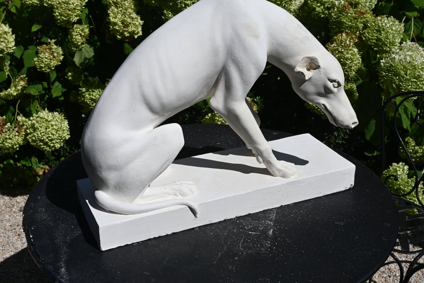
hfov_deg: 41.7
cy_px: 142
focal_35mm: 47
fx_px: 556
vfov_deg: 28.5
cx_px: 212
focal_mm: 31.5
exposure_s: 1/640
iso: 100
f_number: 9
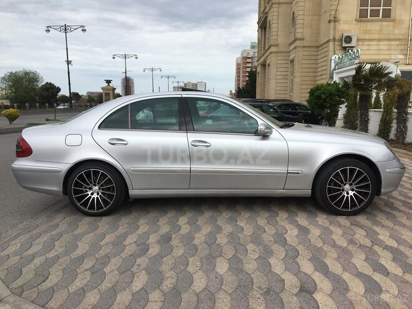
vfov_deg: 48.2
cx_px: 206
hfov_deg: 61.7
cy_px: 154
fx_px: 345
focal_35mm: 29
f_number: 2.2
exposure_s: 1/1923
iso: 25
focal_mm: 4.15
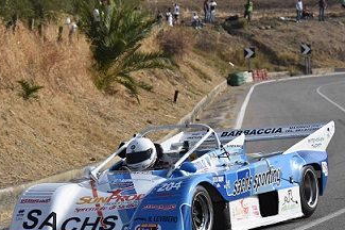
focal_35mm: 208
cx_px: 159
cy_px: 143
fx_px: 1991
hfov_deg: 9.9
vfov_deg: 6.6
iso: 500
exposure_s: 1/2000
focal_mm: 100
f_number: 7.1
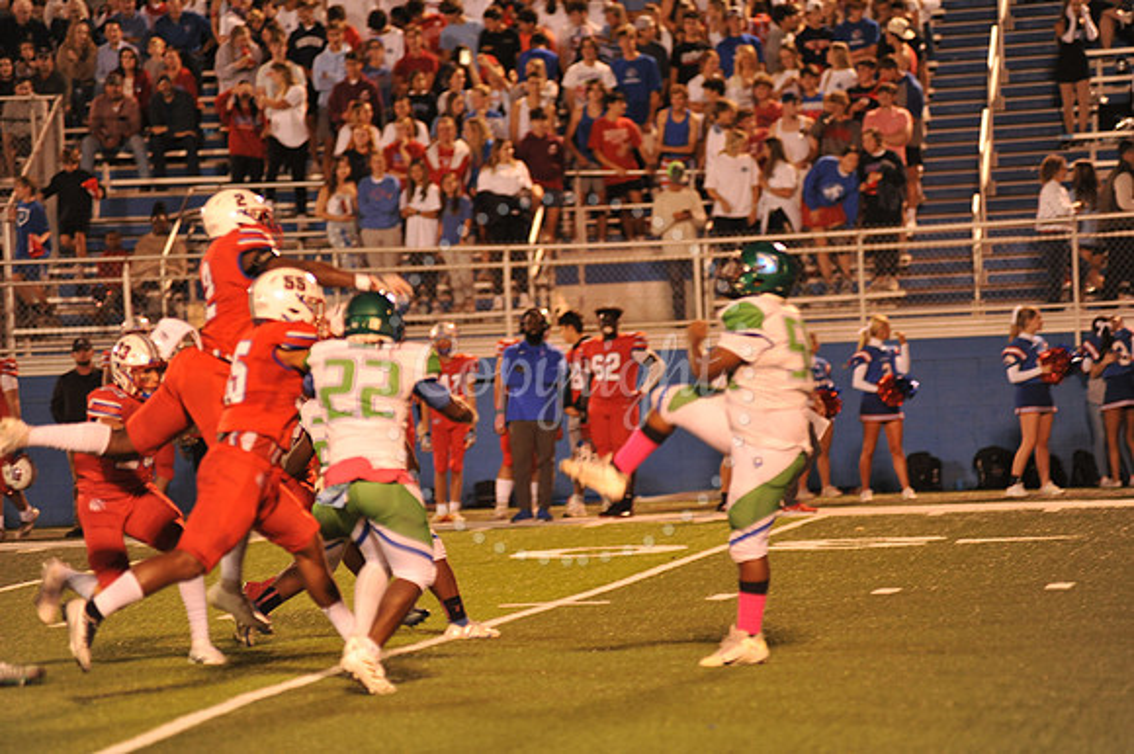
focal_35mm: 200
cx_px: 567
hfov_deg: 10.3
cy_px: 377
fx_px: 6296
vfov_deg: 6.9
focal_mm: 200
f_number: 2.8
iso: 2000
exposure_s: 1/200
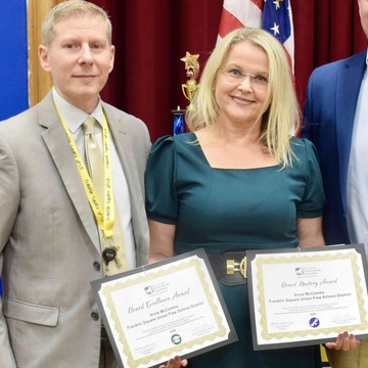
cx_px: 198
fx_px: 938
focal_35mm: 78
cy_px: 179
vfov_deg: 22.2
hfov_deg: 22.2
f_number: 4
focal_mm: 22
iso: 400
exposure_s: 1/40
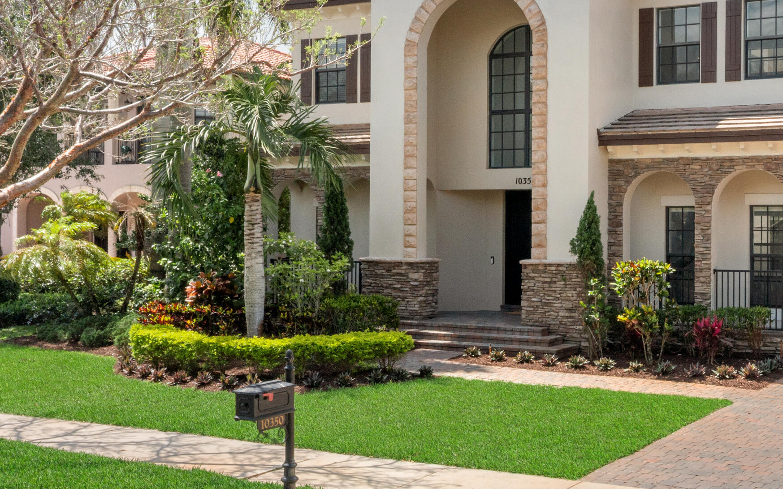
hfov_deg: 40.0
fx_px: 1046
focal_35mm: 49
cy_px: 147
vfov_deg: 26.1
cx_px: 582
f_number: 7.1
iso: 200
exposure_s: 1/640
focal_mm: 10.26
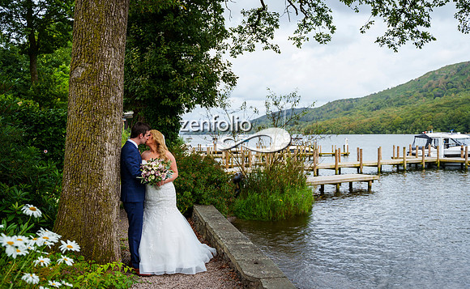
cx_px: 235
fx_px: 444
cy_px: 157
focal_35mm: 35
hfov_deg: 55.8
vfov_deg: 36.1
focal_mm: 34
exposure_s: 1/2500
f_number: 3.2
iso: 200
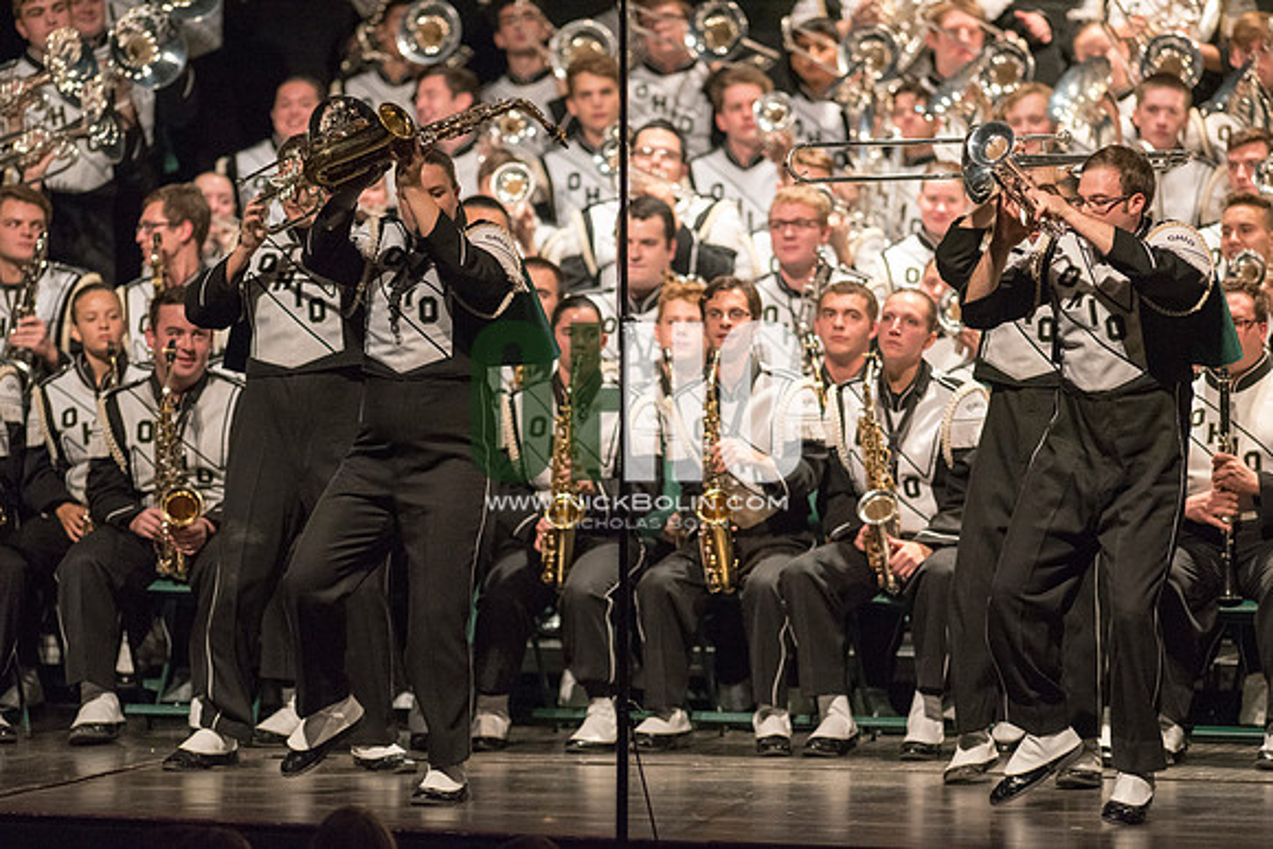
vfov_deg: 4.6
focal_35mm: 300
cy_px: 424
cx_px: 636
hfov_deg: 6.9
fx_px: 10610
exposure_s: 1/500
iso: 4000
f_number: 2.8
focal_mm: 300
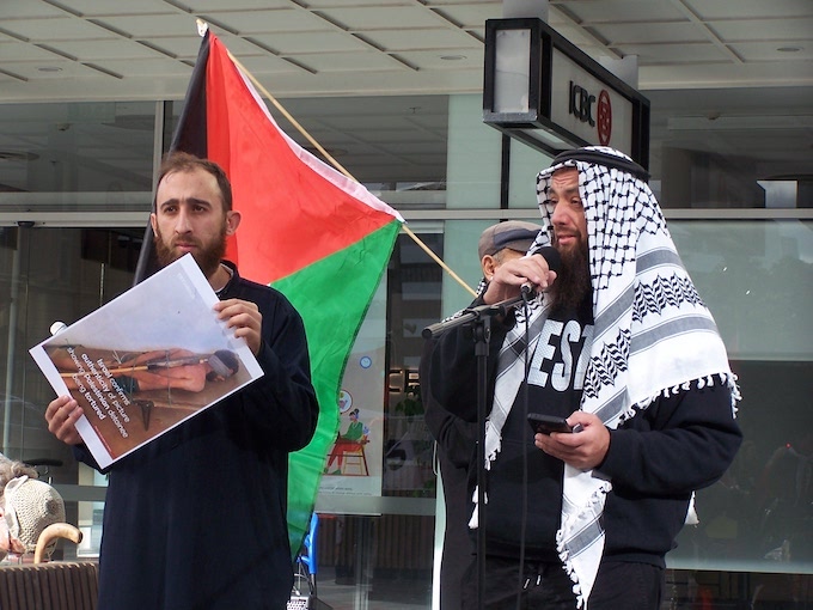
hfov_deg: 18.7
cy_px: 305
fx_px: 2466
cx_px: 406
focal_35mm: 105
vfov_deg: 14.1
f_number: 3.2
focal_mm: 17.5
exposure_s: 1/350
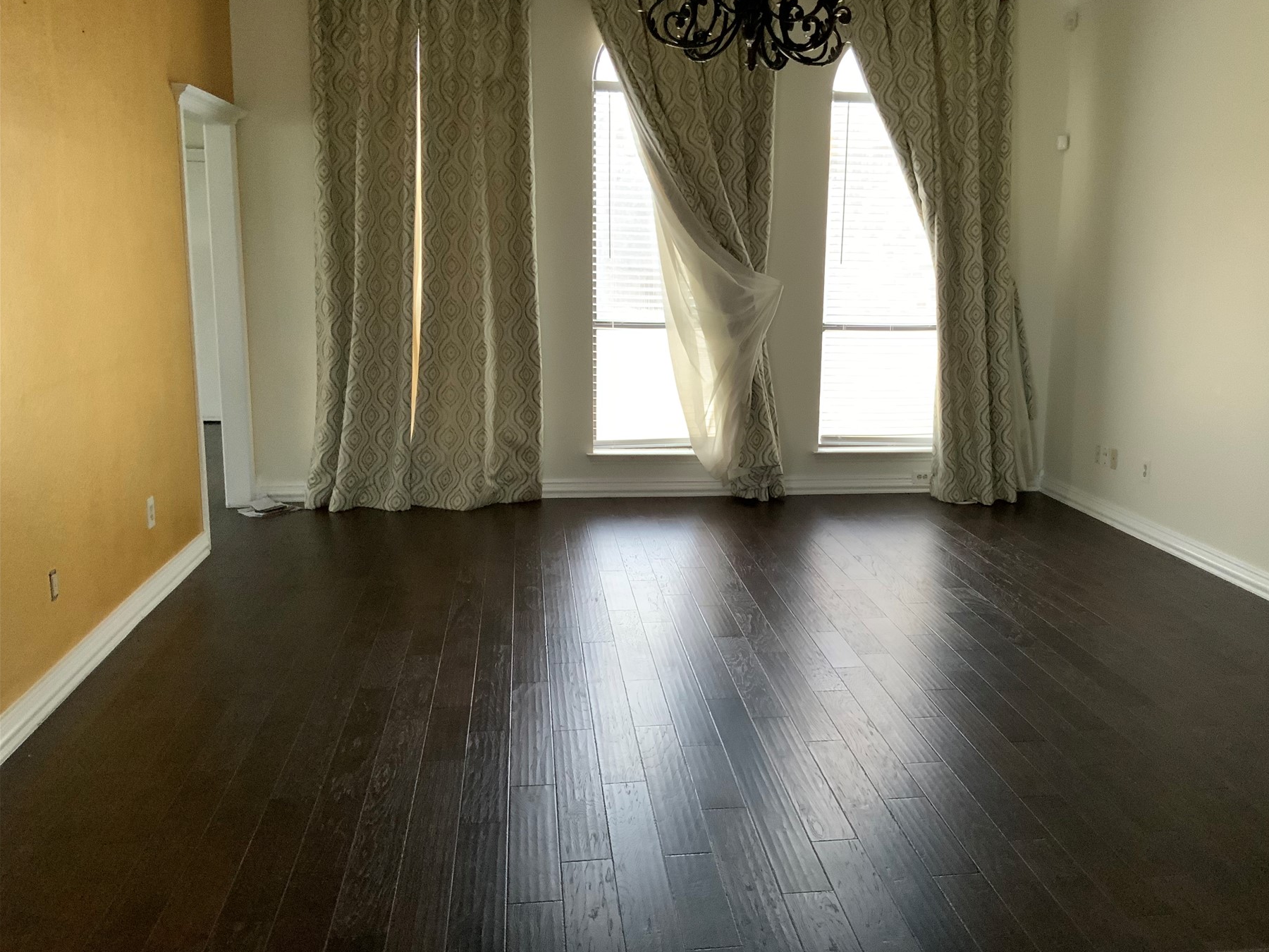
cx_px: 721
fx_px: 1210
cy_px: 465
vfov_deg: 42.9
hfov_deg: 55.2
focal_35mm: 33
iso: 250
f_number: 1.8
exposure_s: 1/40
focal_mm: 3
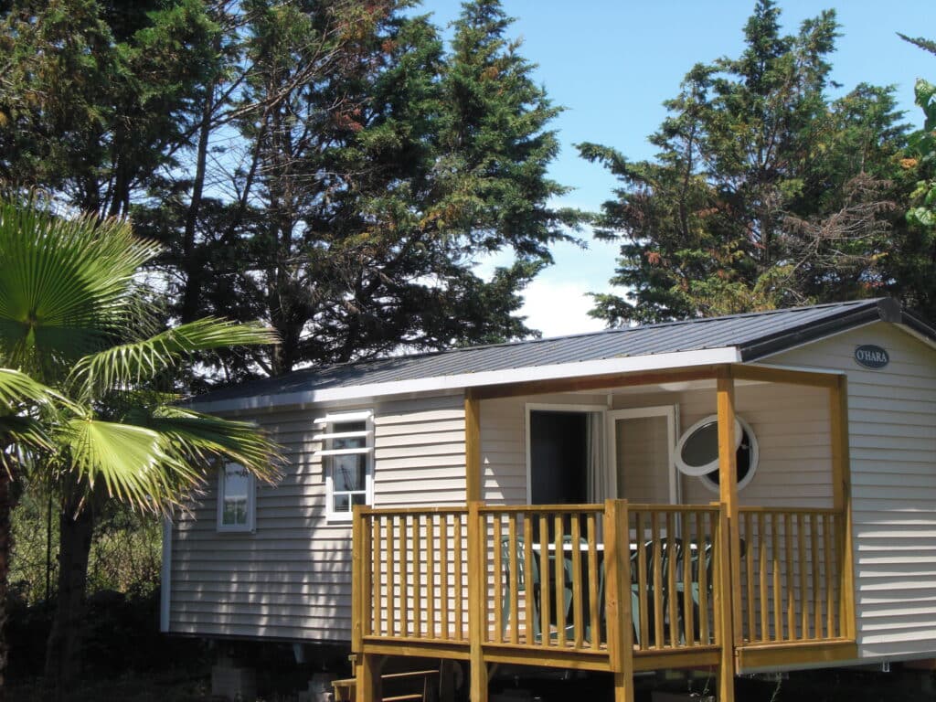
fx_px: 1703
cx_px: 468
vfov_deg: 23.3
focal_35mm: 63
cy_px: 351
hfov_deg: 30.7
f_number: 7.2
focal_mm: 10.4
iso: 64
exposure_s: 1/200
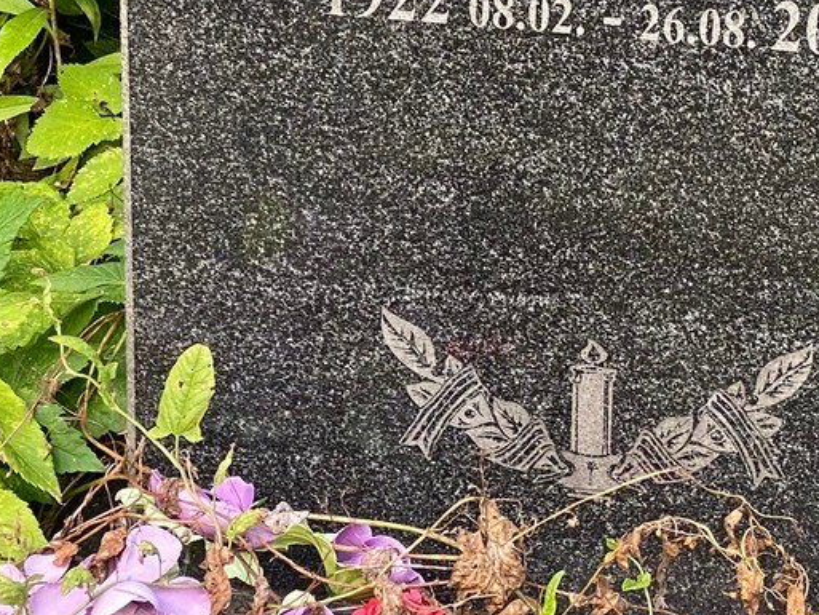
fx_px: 3455
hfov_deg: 13.5
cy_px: -42
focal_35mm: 146
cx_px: 608
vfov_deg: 10.1
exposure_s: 1/122
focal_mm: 6
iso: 64
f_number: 2
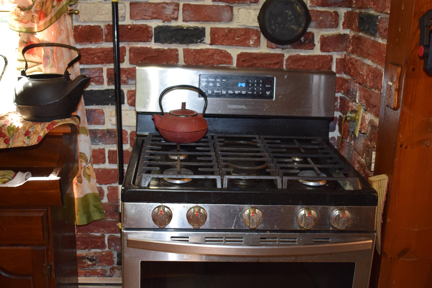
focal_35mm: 44
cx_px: 216
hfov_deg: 45.0
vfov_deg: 30.8
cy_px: 144
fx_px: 522
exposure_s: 1/60
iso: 1600
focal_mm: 29
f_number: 4.2
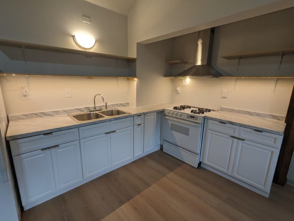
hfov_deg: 94.5
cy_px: 110
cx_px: 147
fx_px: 136
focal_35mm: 16
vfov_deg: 78.1
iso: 174
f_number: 2.2
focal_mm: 2.35
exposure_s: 1/120
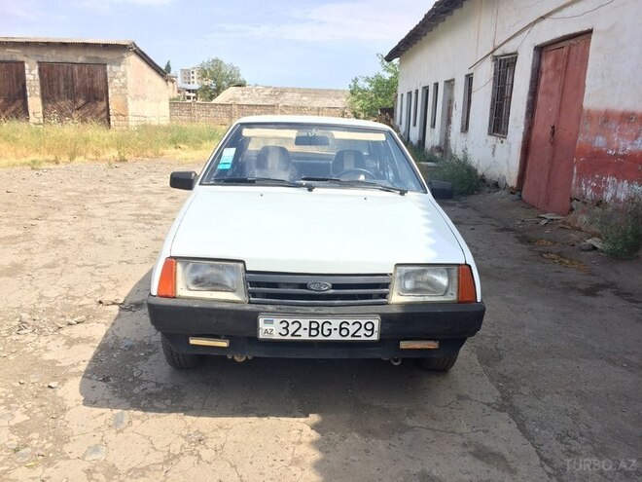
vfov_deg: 48.2
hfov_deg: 61.7
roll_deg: -3.0
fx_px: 538
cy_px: 241
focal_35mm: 29
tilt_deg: -13.7
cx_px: 321
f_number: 2.2
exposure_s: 1/1140
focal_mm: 4.15
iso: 32
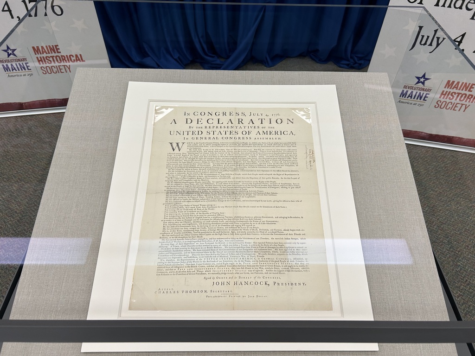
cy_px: 178
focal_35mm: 26
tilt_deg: -48.3
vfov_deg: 53.1
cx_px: 238
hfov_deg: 67.3
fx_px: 357
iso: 50
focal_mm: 5.7
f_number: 1.5
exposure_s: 1/120
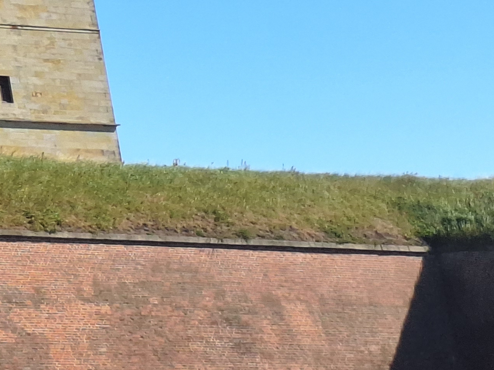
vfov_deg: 9.1
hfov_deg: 9.9
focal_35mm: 147
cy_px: -499
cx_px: -1026
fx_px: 2098
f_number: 1.8
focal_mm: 5.54
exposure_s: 1/1385
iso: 40
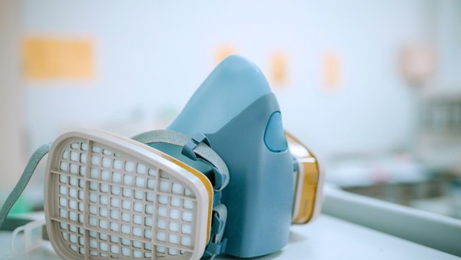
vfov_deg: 31.1
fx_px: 465
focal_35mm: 38
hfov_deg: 52.8
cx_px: 230
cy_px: 151
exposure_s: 1/125
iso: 400
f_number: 2.2
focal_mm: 24
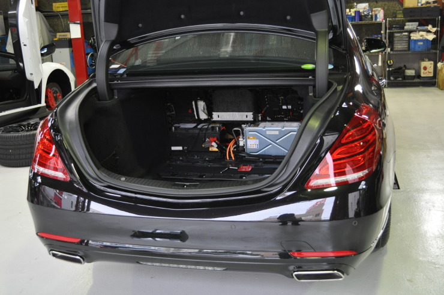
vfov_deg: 34.1
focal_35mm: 39
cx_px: 222
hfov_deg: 49.6
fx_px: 480
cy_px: 148
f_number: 4.2
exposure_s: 1/60
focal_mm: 26
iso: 800
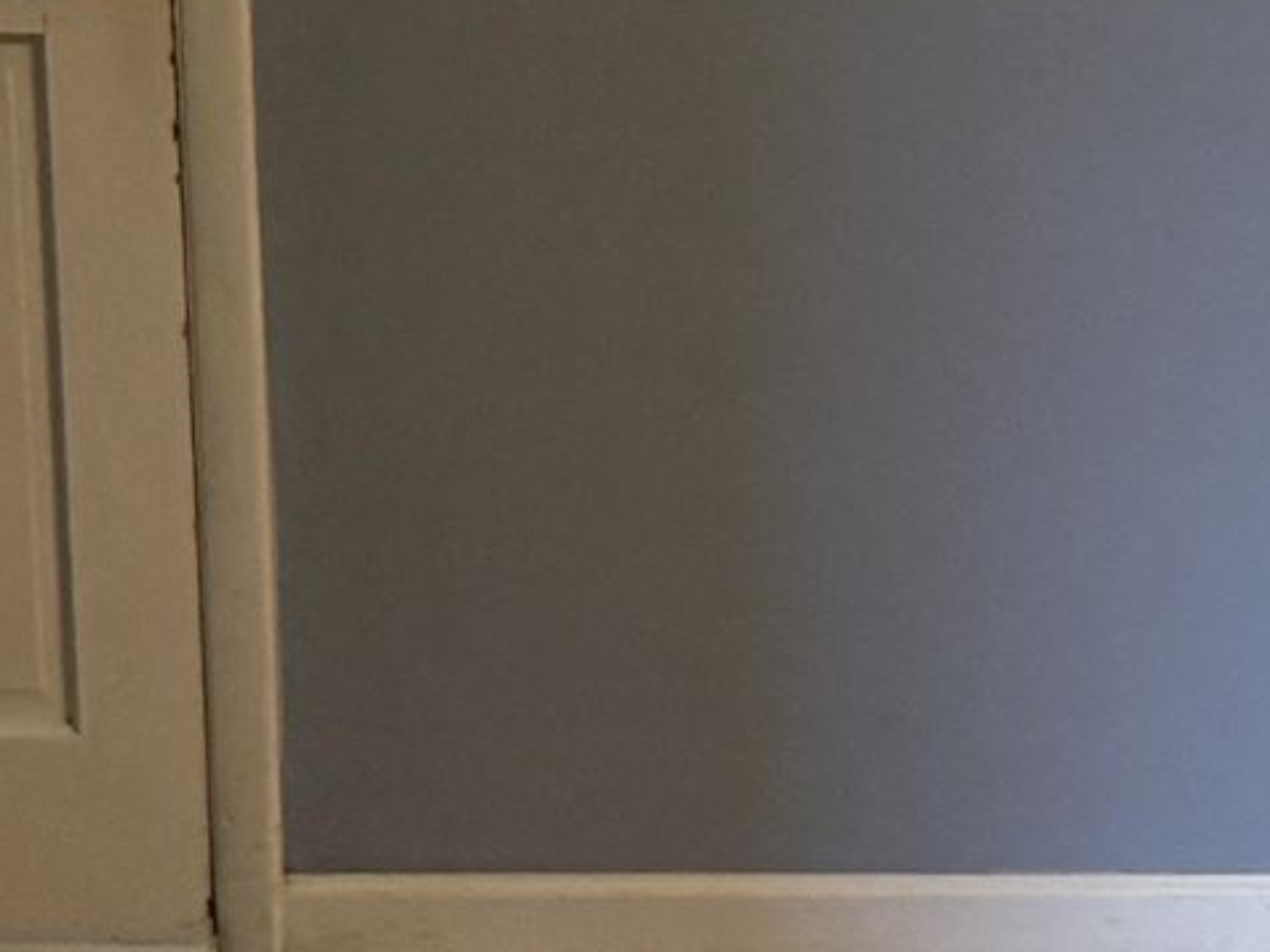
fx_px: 5687
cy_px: 355
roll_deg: +0.4
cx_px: 2006
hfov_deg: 12.1
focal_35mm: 155
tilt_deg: -11.2
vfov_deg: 9.6
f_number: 1.78
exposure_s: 1/120
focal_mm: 6.76
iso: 400
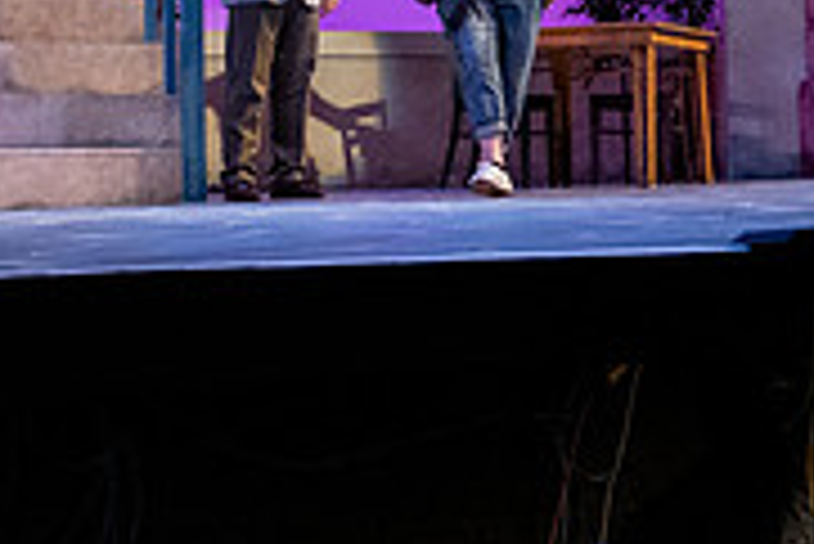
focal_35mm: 77
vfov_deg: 17.5
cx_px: 688
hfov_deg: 25.7
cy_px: 56
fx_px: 1742
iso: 4000
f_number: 3.2
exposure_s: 1/250
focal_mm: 24
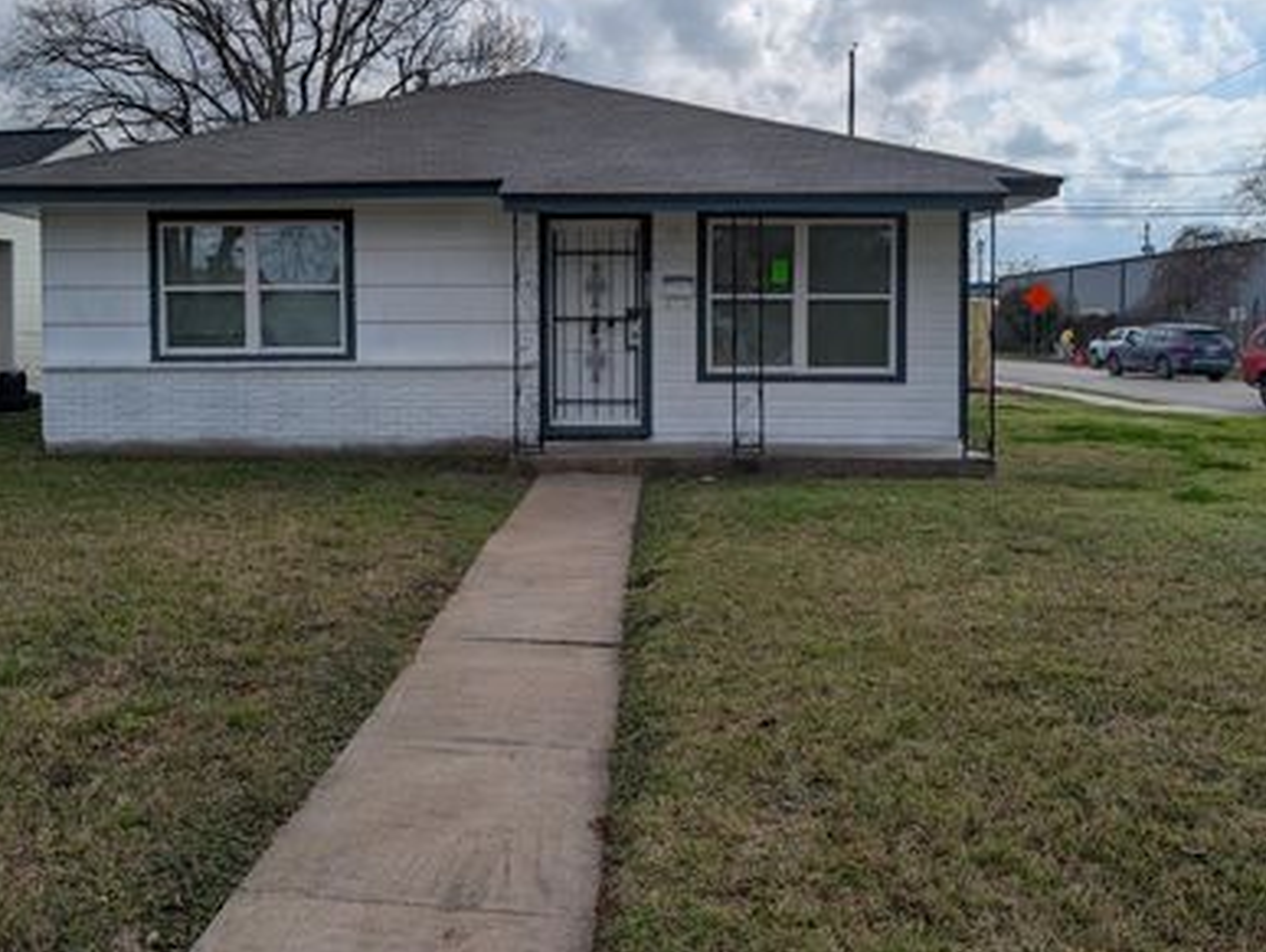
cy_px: 370
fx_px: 1135
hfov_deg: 58.2
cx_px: 572
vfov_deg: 45.2
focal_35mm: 31
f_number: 1.68
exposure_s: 1/3236
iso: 21
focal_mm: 6.9
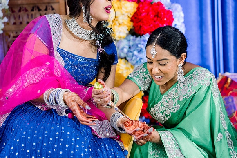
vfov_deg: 19.5
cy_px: 79
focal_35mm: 70
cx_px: 118
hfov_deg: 28.8
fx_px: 461
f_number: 2.8
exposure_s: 1/125
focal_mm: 70
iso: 1250
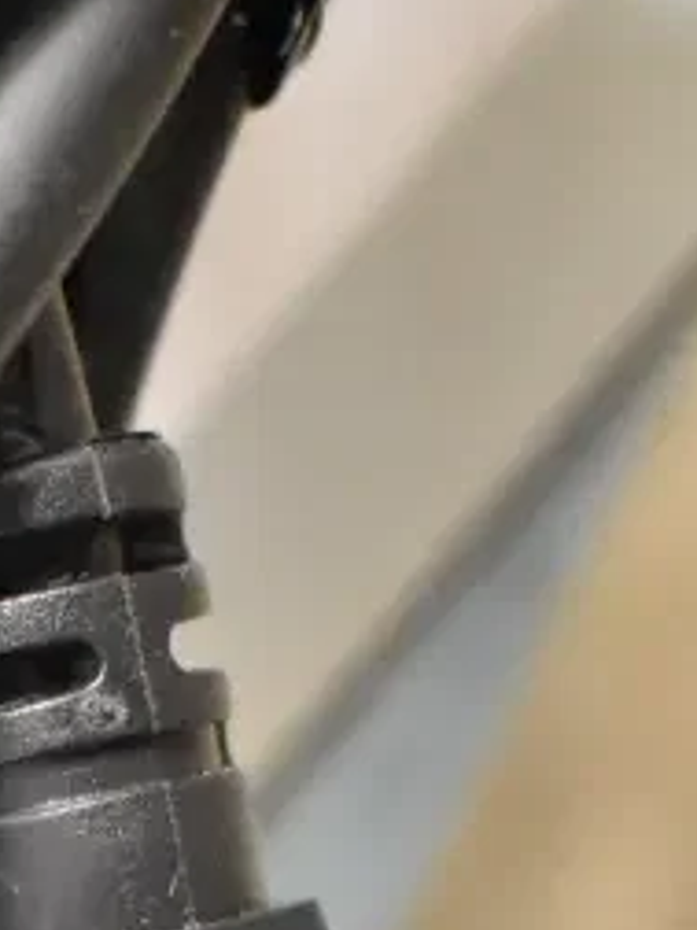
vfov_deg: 14.2
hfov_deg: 11.1
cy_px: 1360
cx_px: -155
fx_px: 3510
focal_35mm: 131
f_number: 4.5
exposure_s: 1/80
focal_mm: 25
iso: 6400
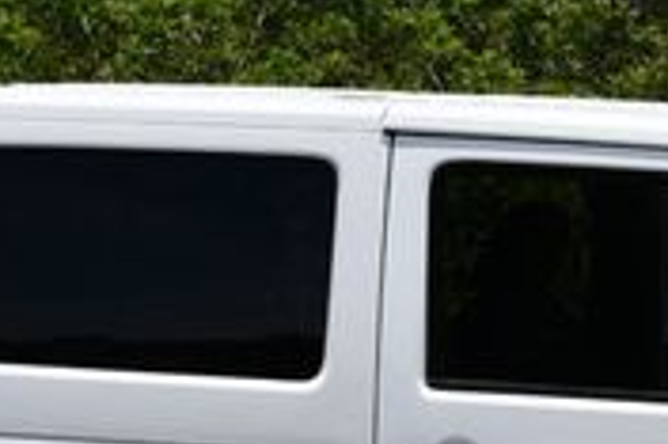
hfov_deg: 10.0
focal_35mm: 204
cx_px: 752
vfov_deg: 6.7
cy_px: 436
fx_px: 3782
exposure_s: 1/320
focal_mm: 28
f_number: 9
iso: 100
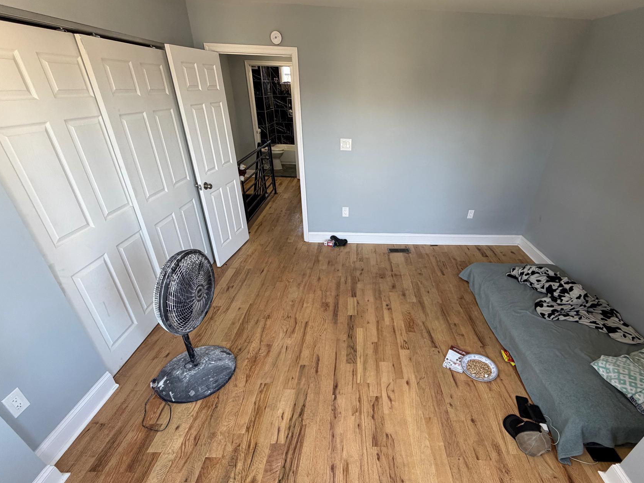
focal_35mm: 17
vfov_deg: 74.4
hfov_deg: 90.5
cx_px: 364
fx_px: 316
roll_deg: -1.6
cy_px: 271
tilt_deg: -31.3
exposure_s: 1/121
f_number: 2.2
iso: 200
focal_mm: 2.22
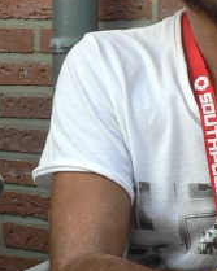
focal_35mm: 98
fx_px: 787
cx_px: 288
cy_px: 93
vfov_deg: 19.5
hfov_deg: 14.9
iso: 64
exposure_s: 1/80
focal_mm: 6
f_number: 3.6
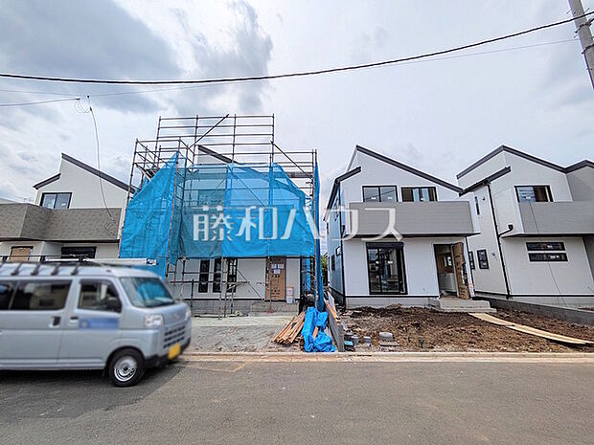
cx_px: 297
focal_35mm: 14
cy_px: 222
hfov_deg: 102.1
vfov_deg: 85.7
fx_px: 240
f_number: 2.2
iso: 51
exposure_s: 1/5076
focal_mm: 1.83
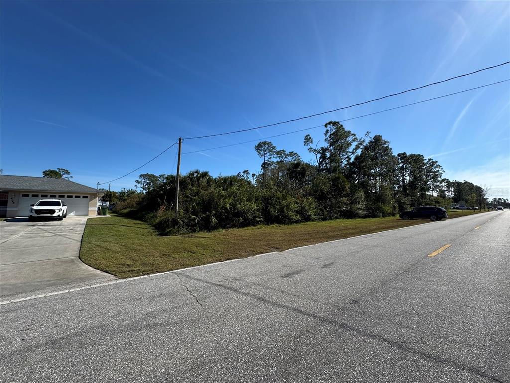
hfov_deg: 102.1
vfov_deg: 85.7
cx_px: 255
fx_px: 206
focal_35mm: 14
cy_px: 192
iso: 50
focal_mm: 2.22
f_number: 2.2
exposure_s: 1/1927
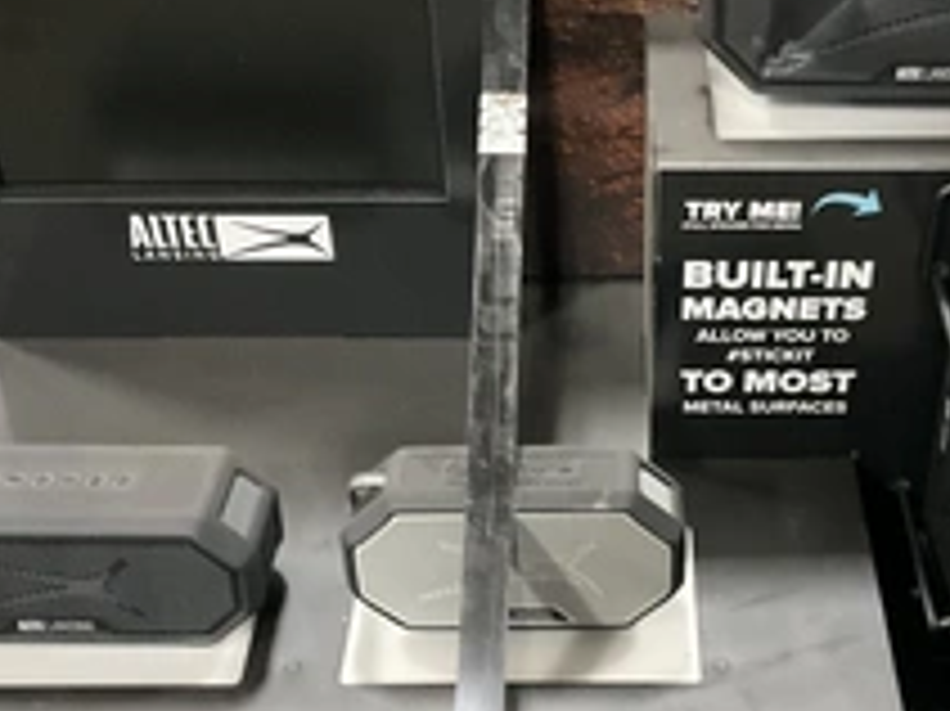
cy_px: 387
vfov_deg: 26.5
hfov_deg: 34.7
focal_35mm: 55
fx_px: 1509
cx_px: 608
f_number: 1.8
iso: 500
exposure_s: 1/30
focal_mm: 3
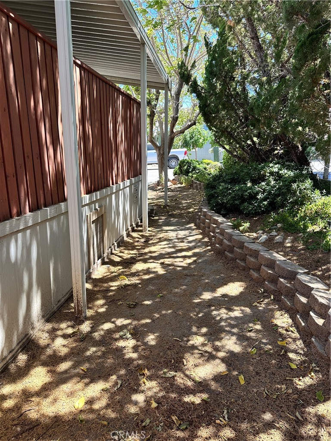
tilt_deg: -12.3
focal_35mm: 24
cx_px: 166
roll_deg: -0.2
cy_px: 220
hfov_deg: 56.8
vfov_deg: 71.6
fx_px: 306
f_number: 1.78
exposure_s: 1/361
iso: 80
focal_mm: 6.86
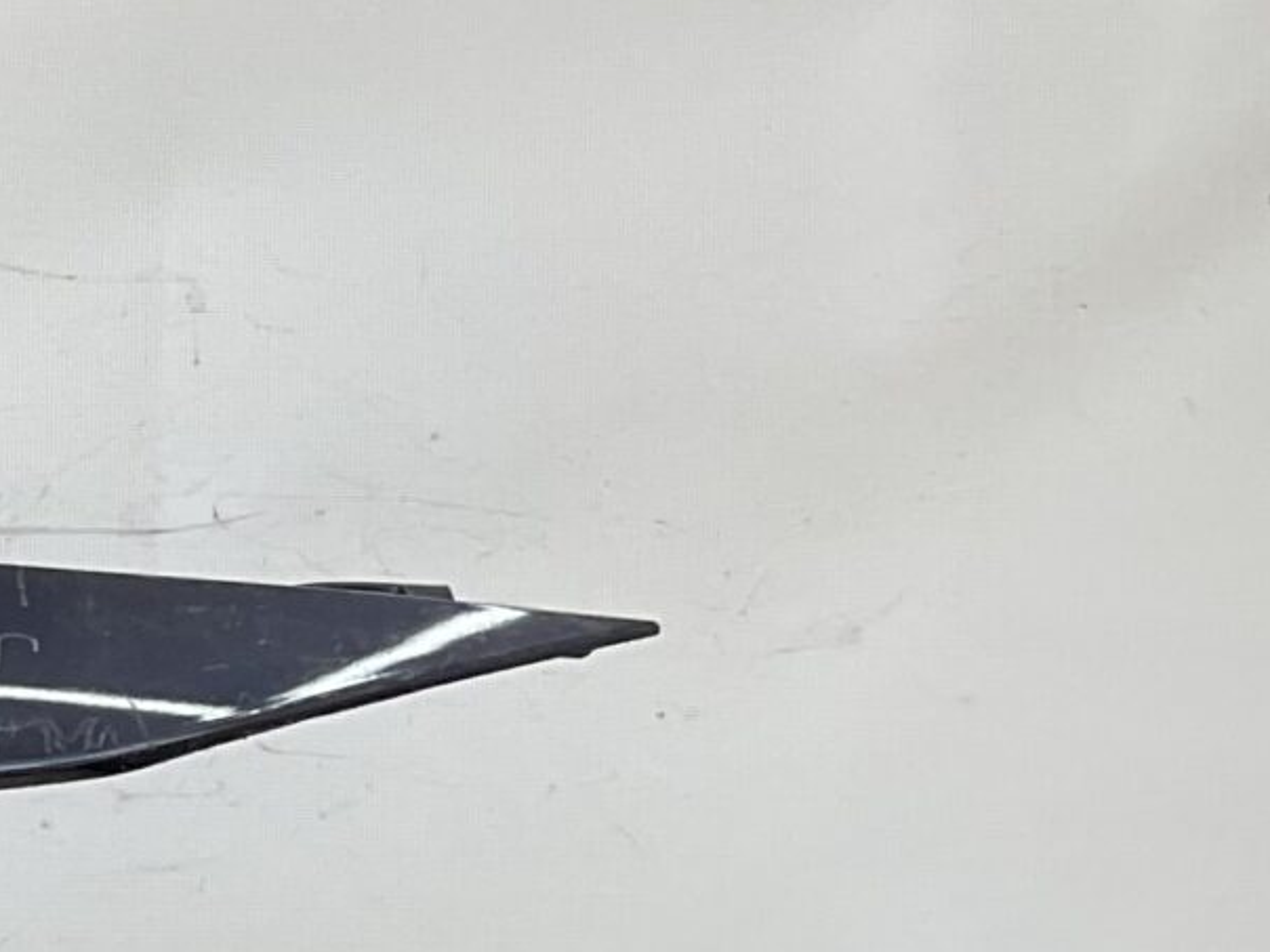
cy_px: 1009
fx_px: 4513
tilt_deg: -7.7
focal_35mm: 123
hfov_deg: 14.4
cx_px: -915
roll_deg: -1.3
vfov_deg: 11.9
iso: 16
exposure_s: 1/137
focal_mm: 3
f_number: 1.8
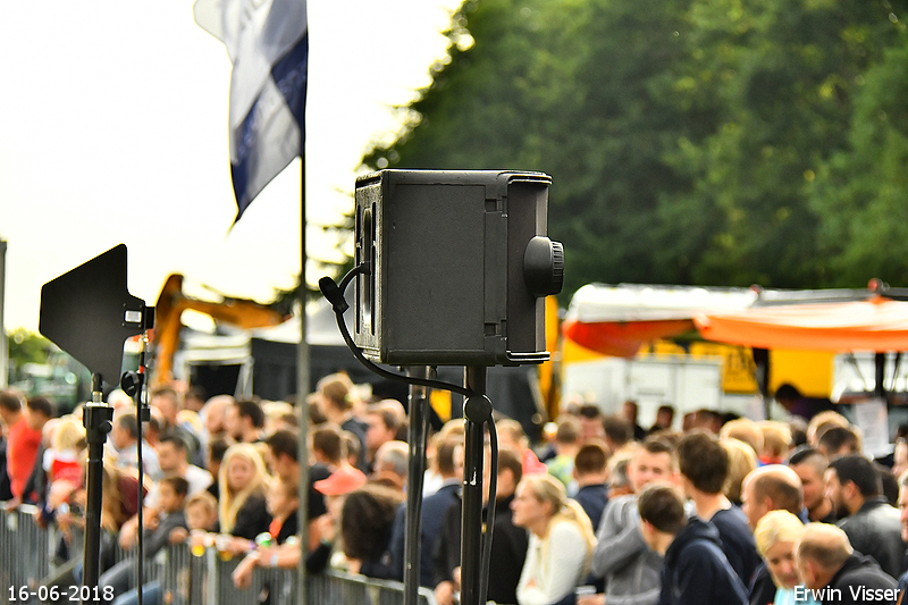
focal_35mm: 168
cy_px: 302
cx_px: 454
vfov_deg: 8.2
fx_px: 4236
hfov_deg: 12.2
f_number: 5.6
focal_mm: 112
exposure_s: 1/2500
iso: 1250
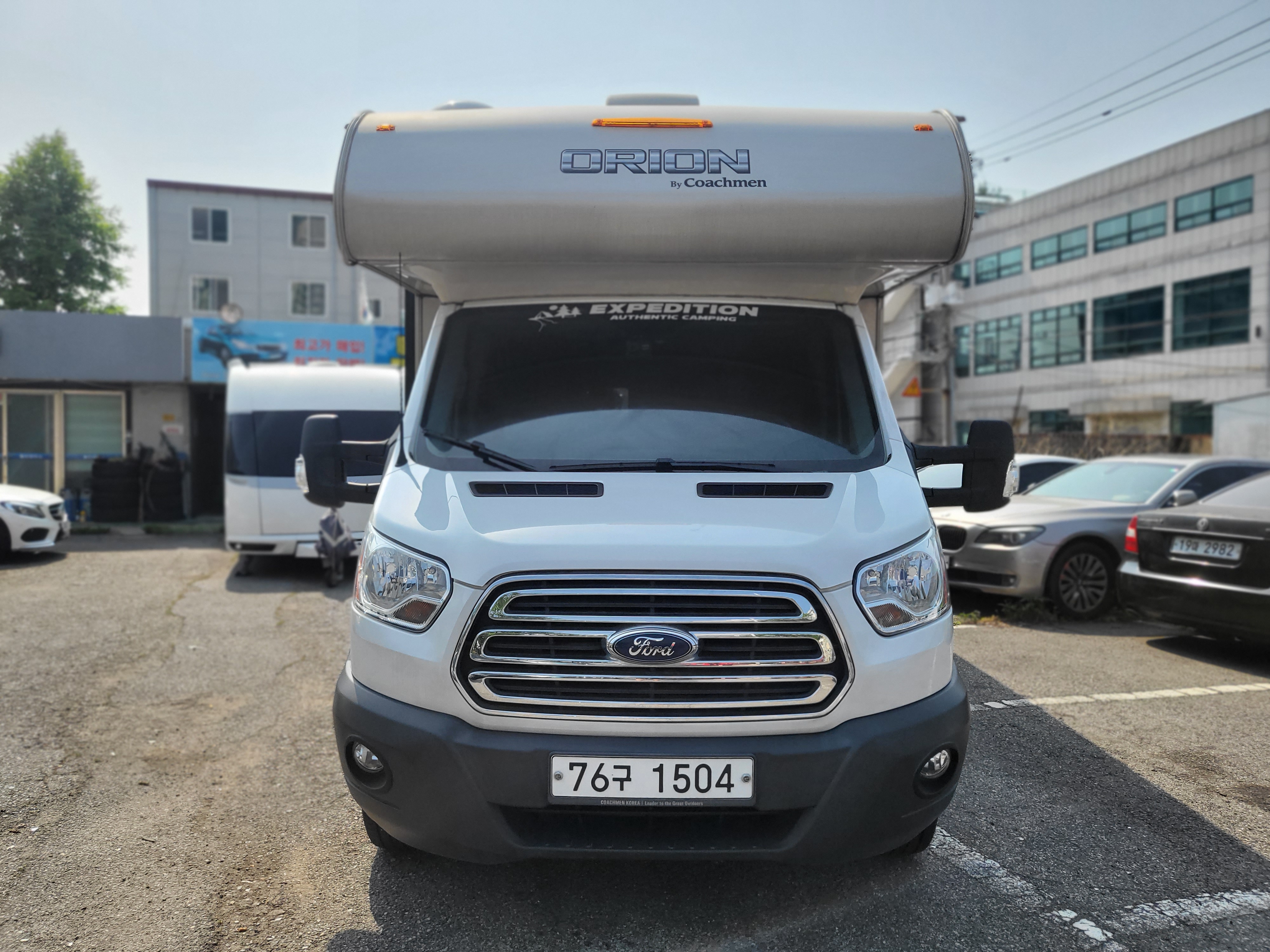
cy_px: 476
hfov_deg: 67.3
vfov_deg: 53.1
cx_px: 635
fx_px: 954
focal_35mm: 26
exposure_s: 1/2745
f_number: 1.8
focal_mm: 4.25
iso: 50
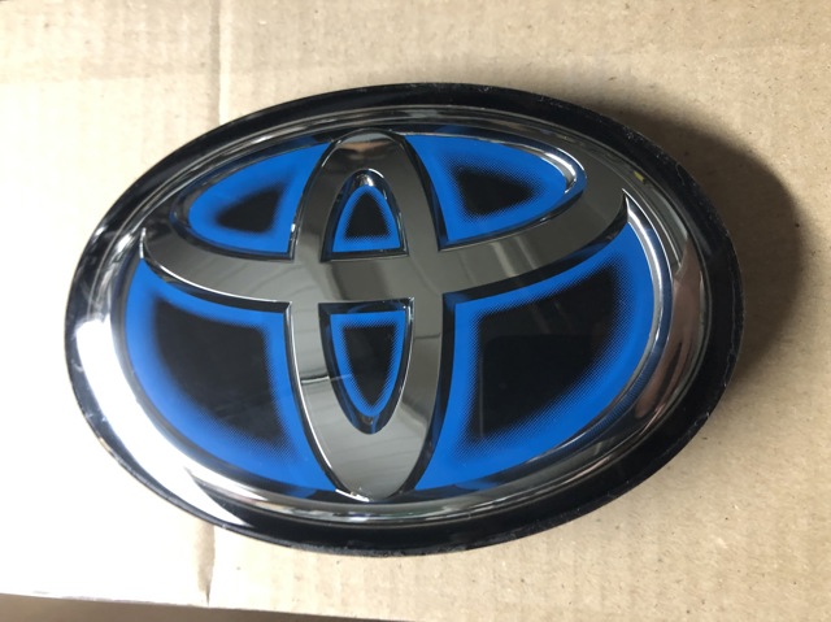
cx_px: 416
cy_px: 311
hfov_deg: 63.5
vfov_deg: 49.7
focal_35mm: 28
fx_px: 672
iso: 80
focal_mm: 3.99
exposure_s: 1/8
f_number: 1.8
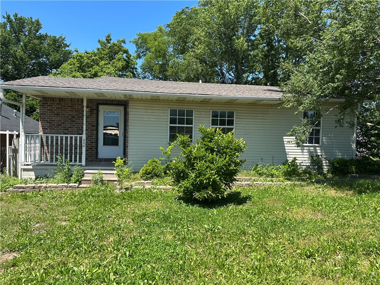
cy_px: 142
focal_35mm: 26
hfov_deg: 67.3
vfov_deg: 53.1
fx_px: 285
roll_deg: -1.6
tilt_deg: -1.3
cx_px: 190
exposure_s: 1/2083
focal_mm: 5.7
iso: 50
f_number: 1.5
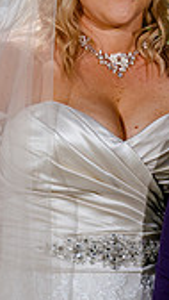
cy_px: 19
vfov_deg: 8.4
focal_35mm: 255
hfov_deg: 4.7
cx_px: 270
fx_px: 2023
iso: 160
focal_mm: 62
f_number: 8
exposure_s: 1/400
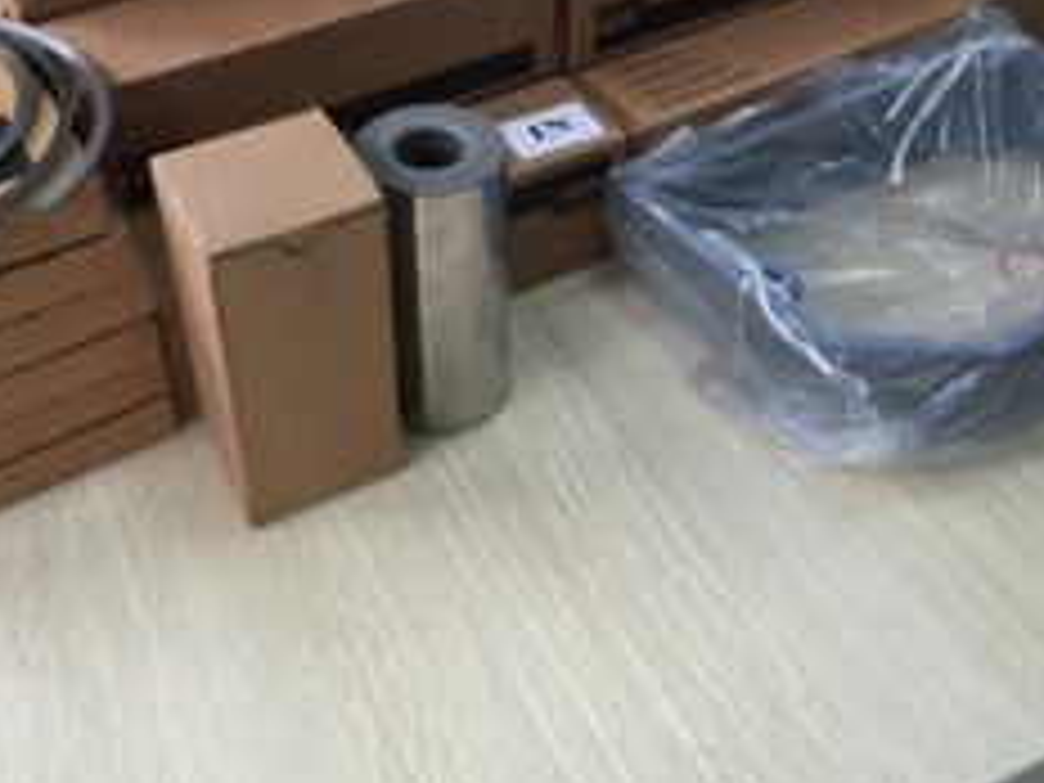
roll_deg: -0.2
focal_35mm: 45
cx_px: 500
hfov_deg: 42.1
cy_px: 194
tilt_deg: -37.2
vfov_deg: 31.6
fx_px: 1357
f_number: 2.2
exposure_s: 1/33
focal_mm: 4.15
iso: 80
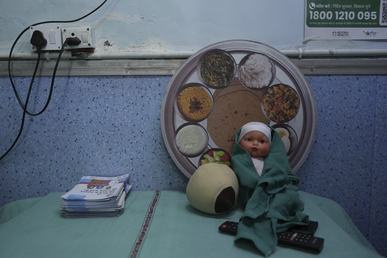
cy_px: 129
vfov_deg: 37.9
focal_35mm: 35
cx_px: 194
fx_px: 376
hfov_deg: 54.4
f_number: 2.5
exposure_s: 1/125
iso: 1000
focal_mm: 35
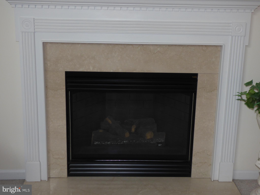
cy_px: 98
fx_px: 398
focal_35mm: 53
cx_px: 130
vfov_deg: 27.5
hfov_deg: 36.2
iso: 200
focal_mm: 9.51
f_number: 3.9
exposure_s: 1/40
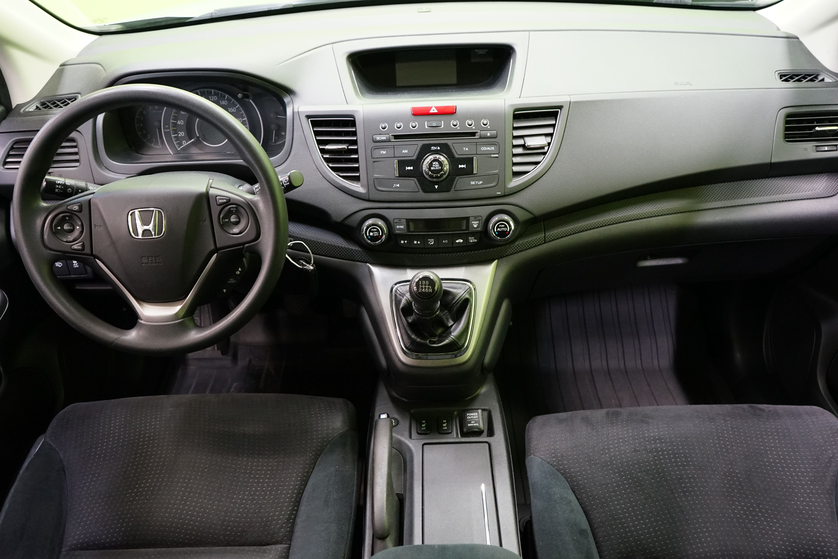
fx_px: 652
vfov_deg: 46.4
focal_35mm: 28
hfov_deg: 65.5
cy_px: 280
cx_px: 419
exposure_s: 1/20
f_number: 5
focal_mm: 28
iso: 3200
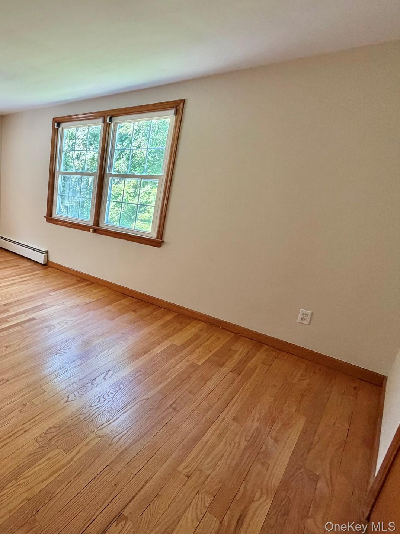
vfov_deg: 81.7
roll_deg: -2.1
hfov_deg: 54.6
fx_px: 308
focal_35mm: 20
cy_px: 249
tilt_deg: -14.7
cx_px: 19
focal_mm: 2.22
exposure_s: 1/121
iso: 250
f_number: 2.2
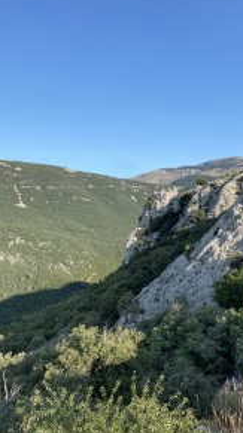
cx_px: 177
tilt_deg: -2.4
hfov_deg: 29.9
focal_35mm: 39
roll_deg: -2.4
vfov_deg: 51.7
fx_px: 448
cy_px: 213
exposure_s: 1/1754
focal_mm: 4.25
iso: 32
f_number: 1.8
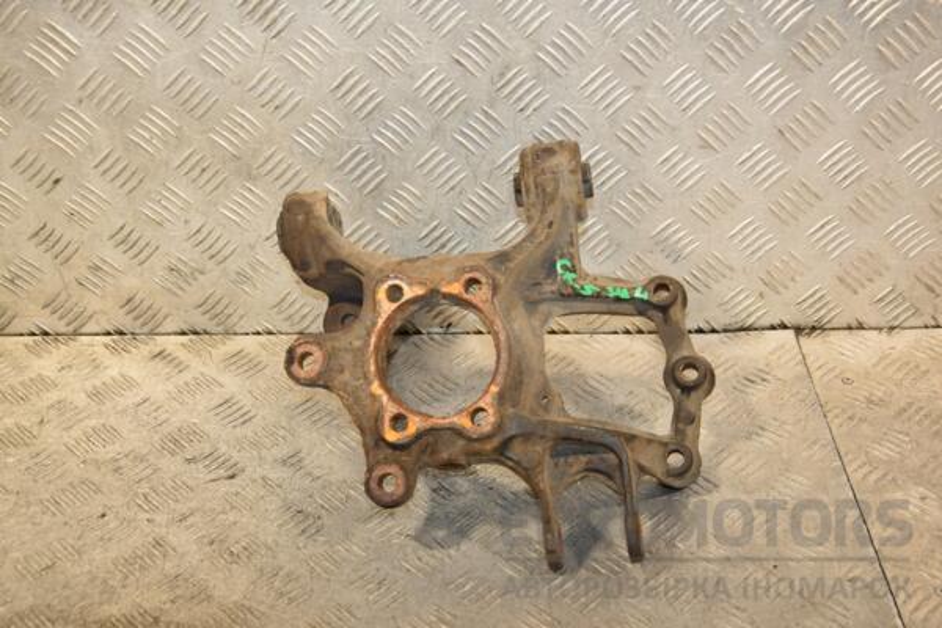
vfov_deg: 26.5
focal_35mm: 51
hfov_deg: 38.9
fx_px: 1334
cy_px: 314
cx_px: 471
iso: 800
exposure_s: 1/200
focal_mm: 34
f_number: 5
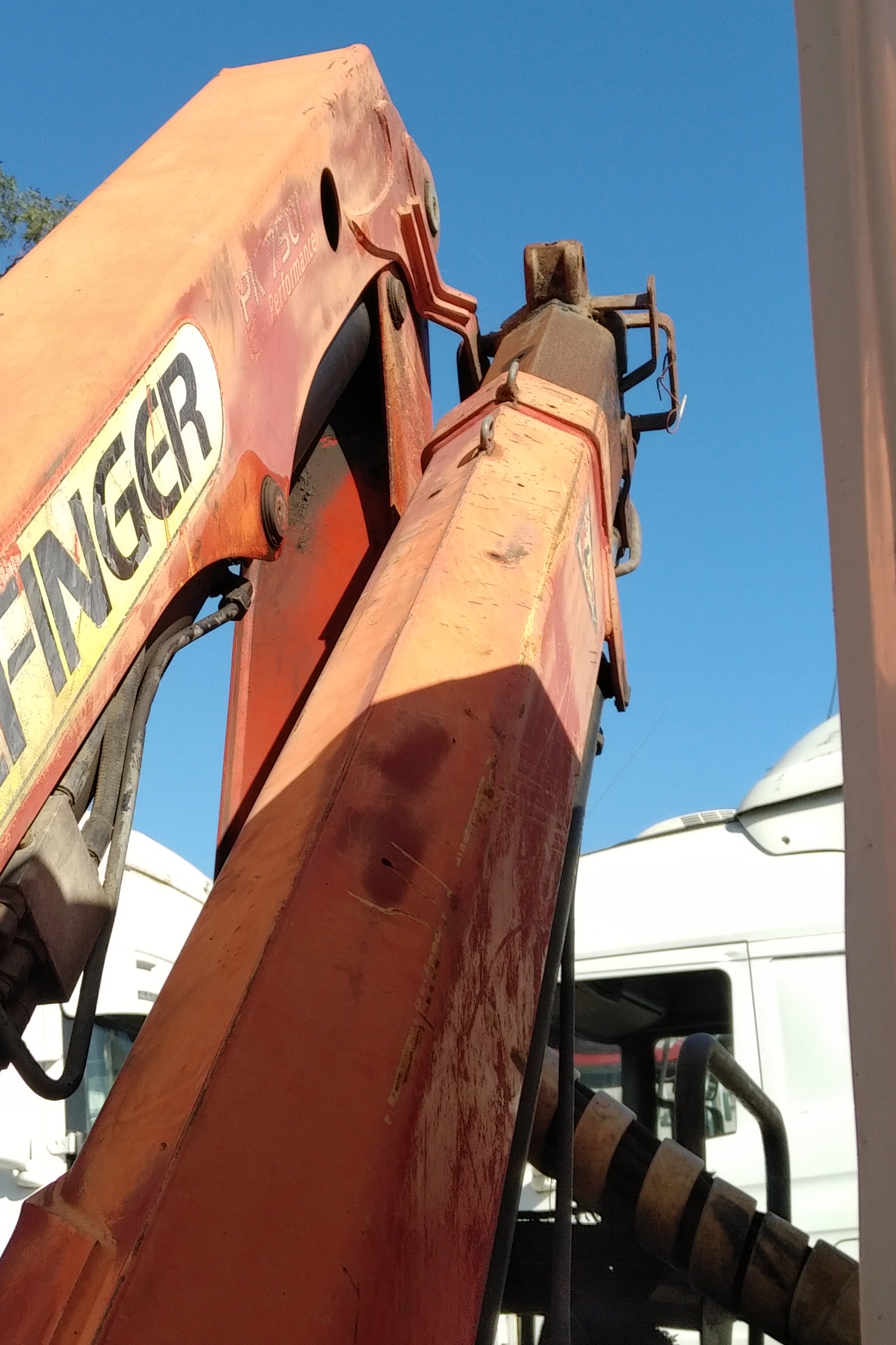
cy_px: 583
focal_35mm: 46
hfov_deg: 28.9
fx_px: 1717
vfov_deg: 42.6
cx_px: 251
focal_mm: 4.52
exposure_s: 1/1492
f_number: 2
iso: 100
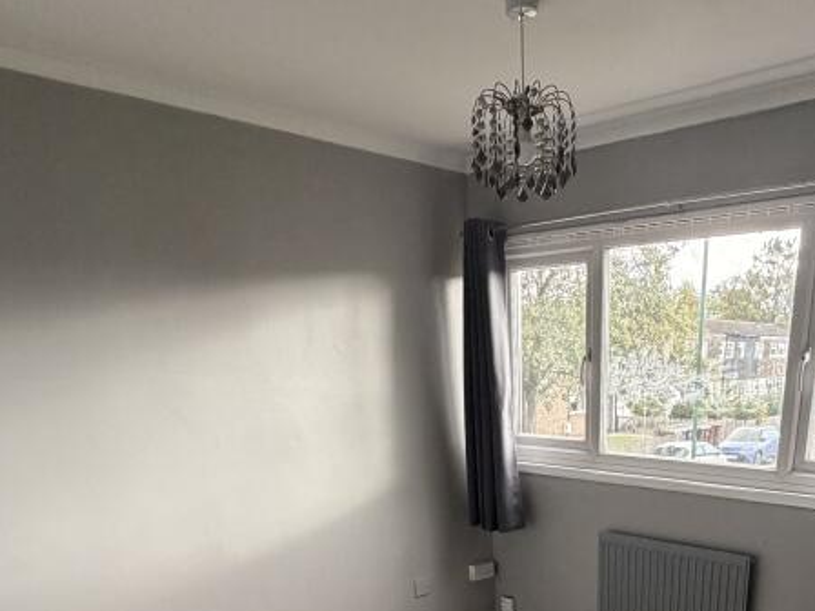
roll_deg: +1.3
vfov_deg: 37.3
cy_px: 667
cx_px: 566
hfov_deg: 55.2
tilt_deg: -21.8
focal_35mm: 32
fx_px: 753
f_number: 2.2
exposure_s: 1/121
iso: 320
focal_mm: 2.22
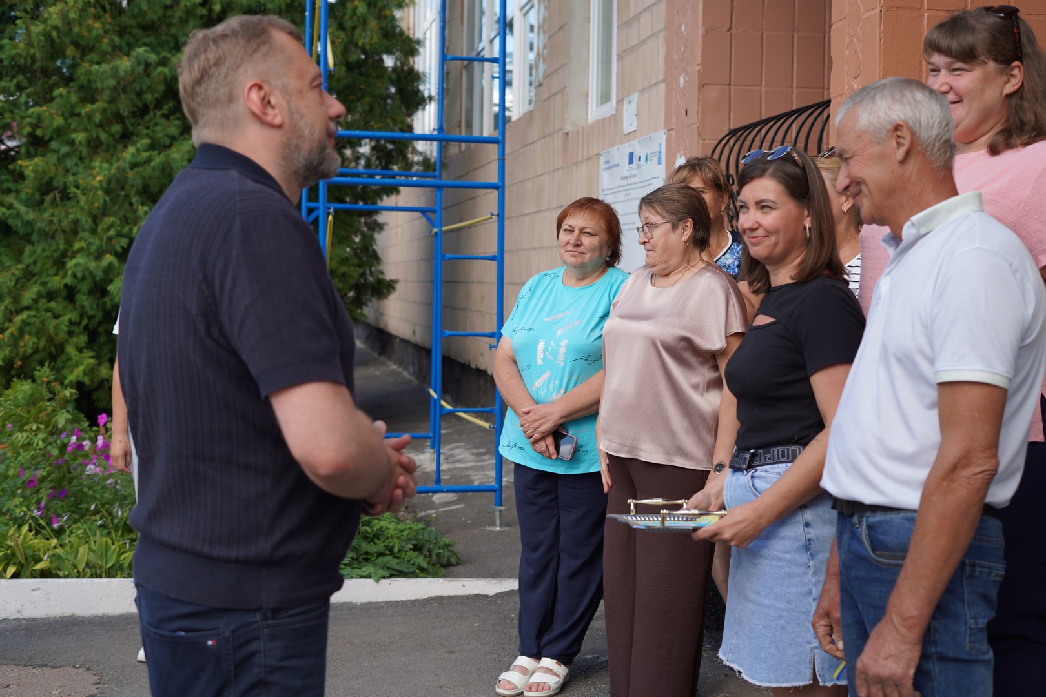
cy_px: 348
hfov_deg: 39.6
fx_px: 1453
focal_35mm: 50
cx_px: 523
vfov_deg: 27.0
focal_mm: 50
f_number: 4
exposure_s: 1/250
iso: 100
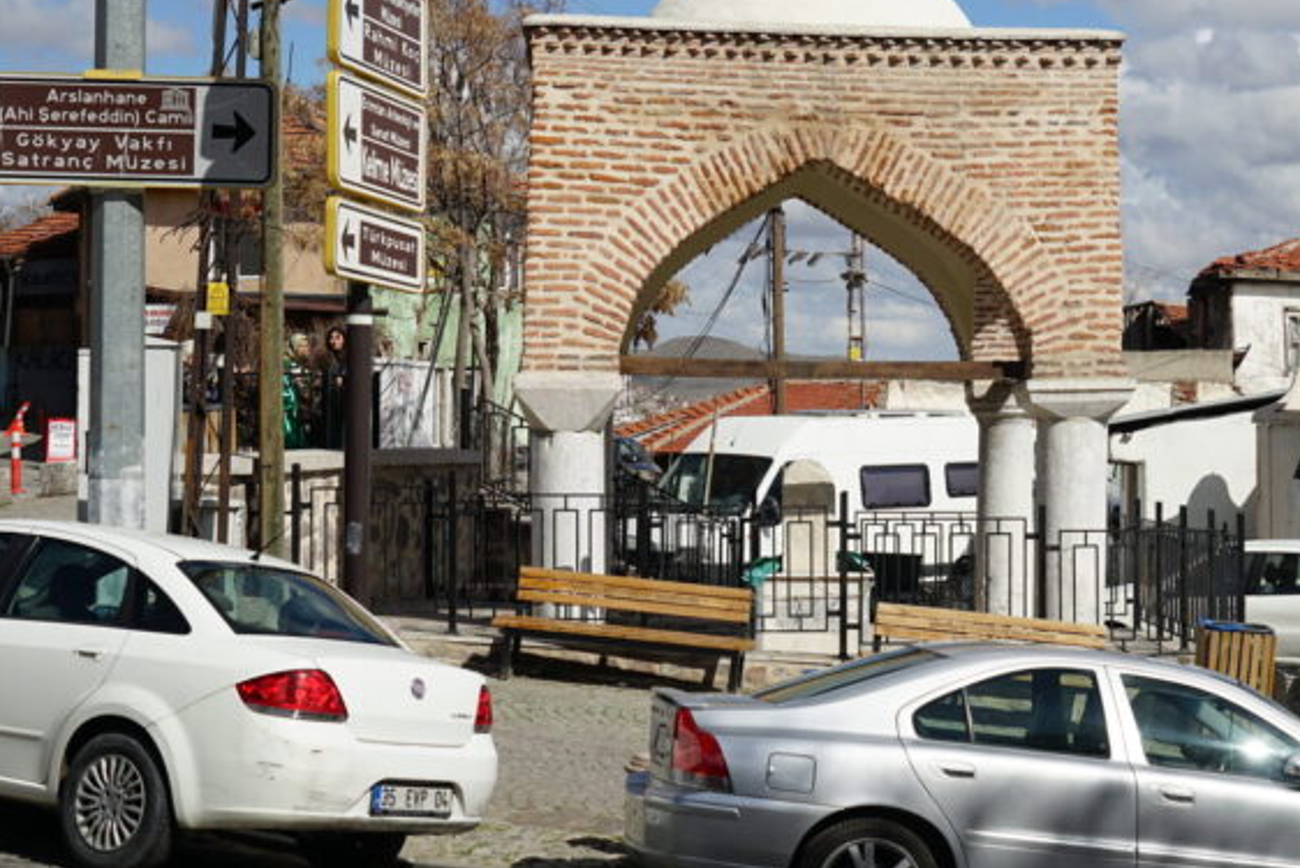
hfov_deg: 24.5
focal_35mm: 82
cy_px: 311
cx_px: 955
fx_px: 2962
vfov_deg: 16.6
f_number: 7.1
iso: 100
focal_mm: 45
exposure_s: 1/640
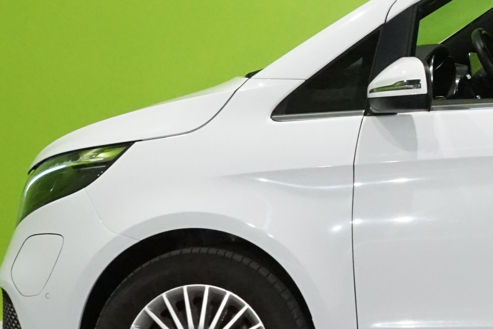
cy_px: 63
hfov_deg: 14.5
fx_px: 1766
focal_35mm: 129
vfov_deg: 10.6
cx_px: 810
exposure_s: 1/80
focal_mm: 35
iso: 6400
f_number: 13
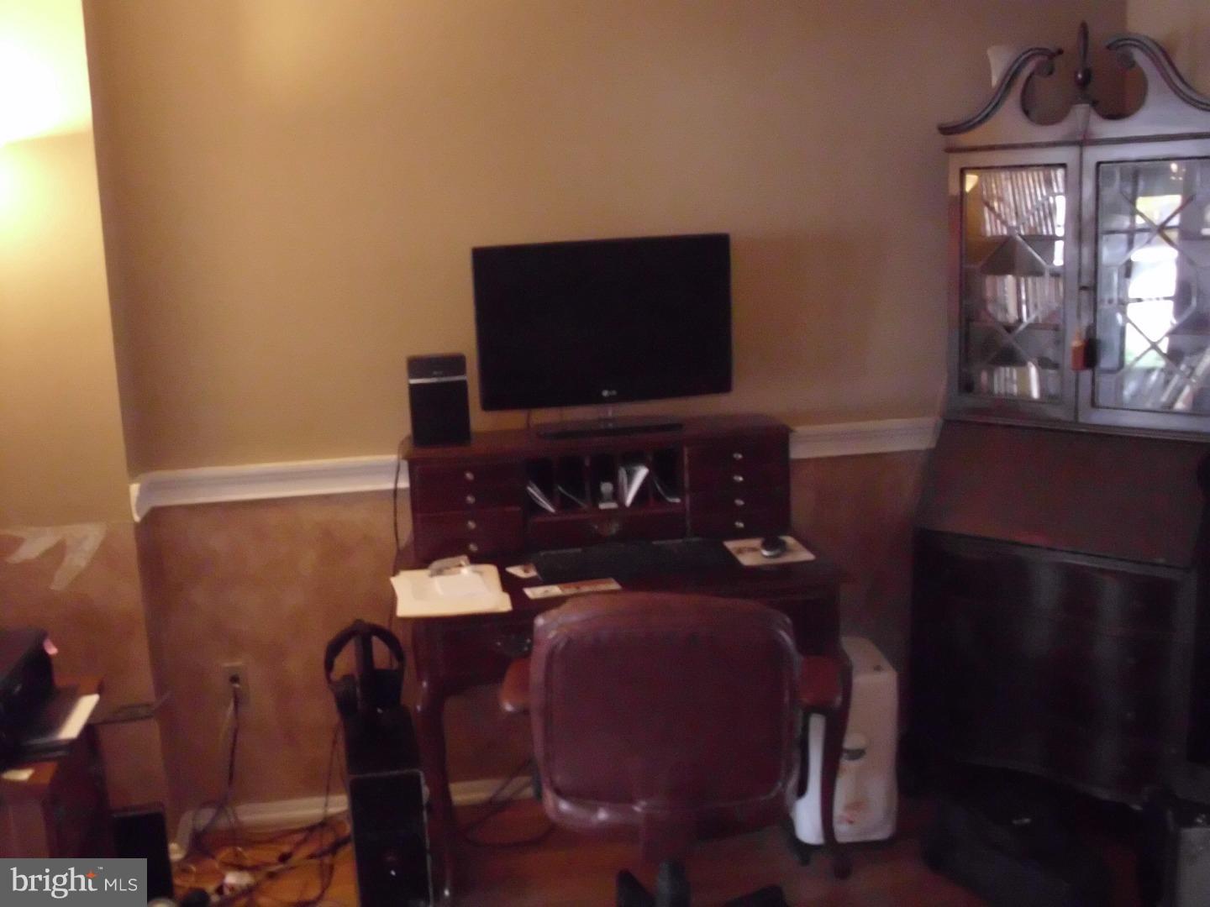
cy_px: 454
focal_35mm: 38
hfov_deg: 49.0
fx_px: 1328
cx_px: 605
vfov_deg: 37.7
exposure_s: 1/60
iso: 1600
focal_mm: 6.3
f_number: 2.9
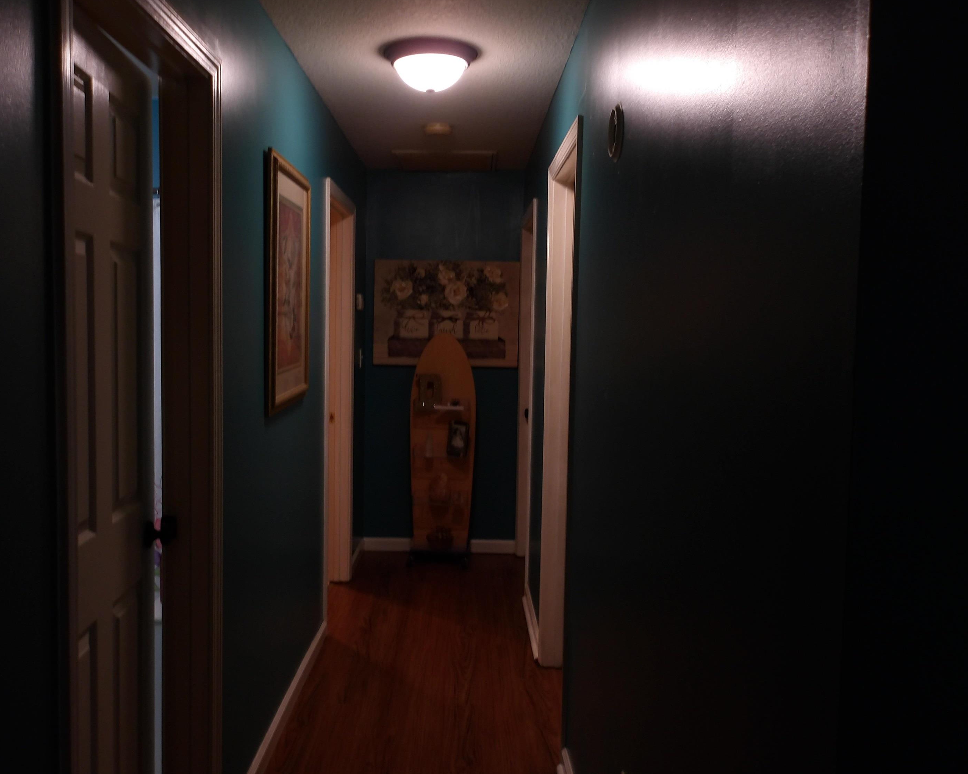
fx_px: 831
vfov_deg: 50.0
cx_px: 442
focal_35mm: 29
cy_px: 384
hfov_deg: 60.4
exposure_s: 1/9
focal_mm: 4.9
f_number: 3
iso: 100
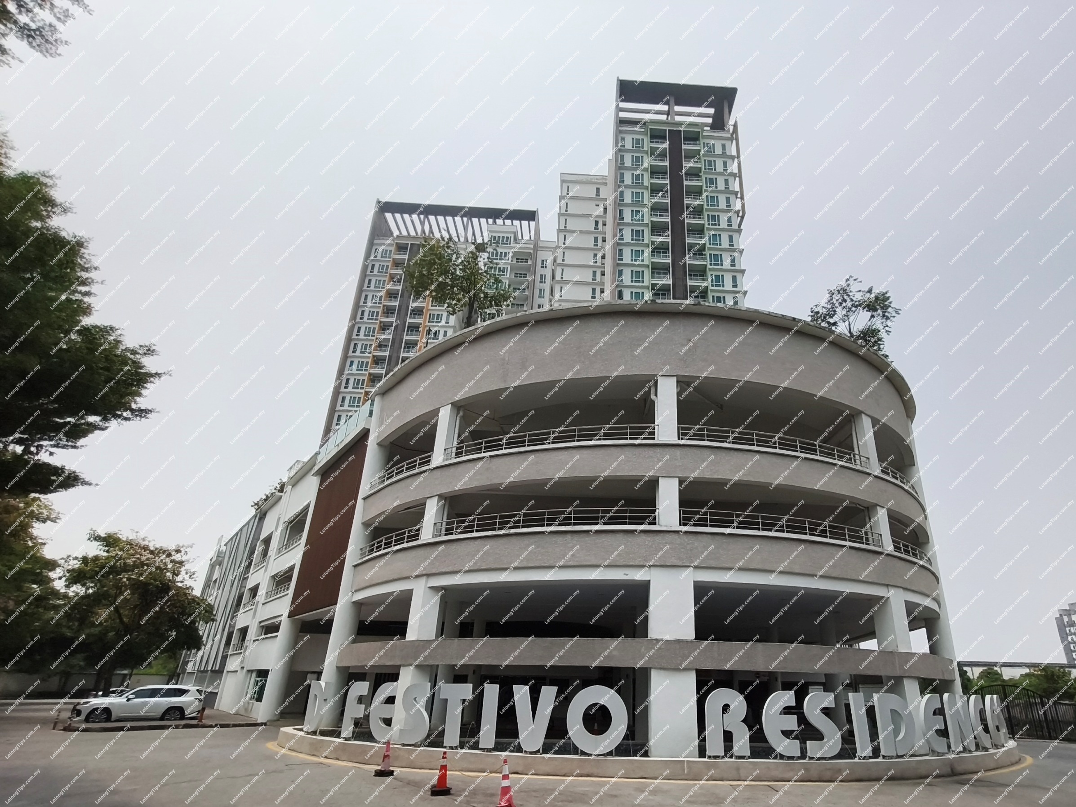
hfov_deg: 98.2
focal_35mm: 15
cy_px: 404
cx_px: 538
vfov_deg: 81.8
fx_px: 466
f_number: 2.2
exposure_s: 1/4014
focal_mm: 1.67
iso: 50
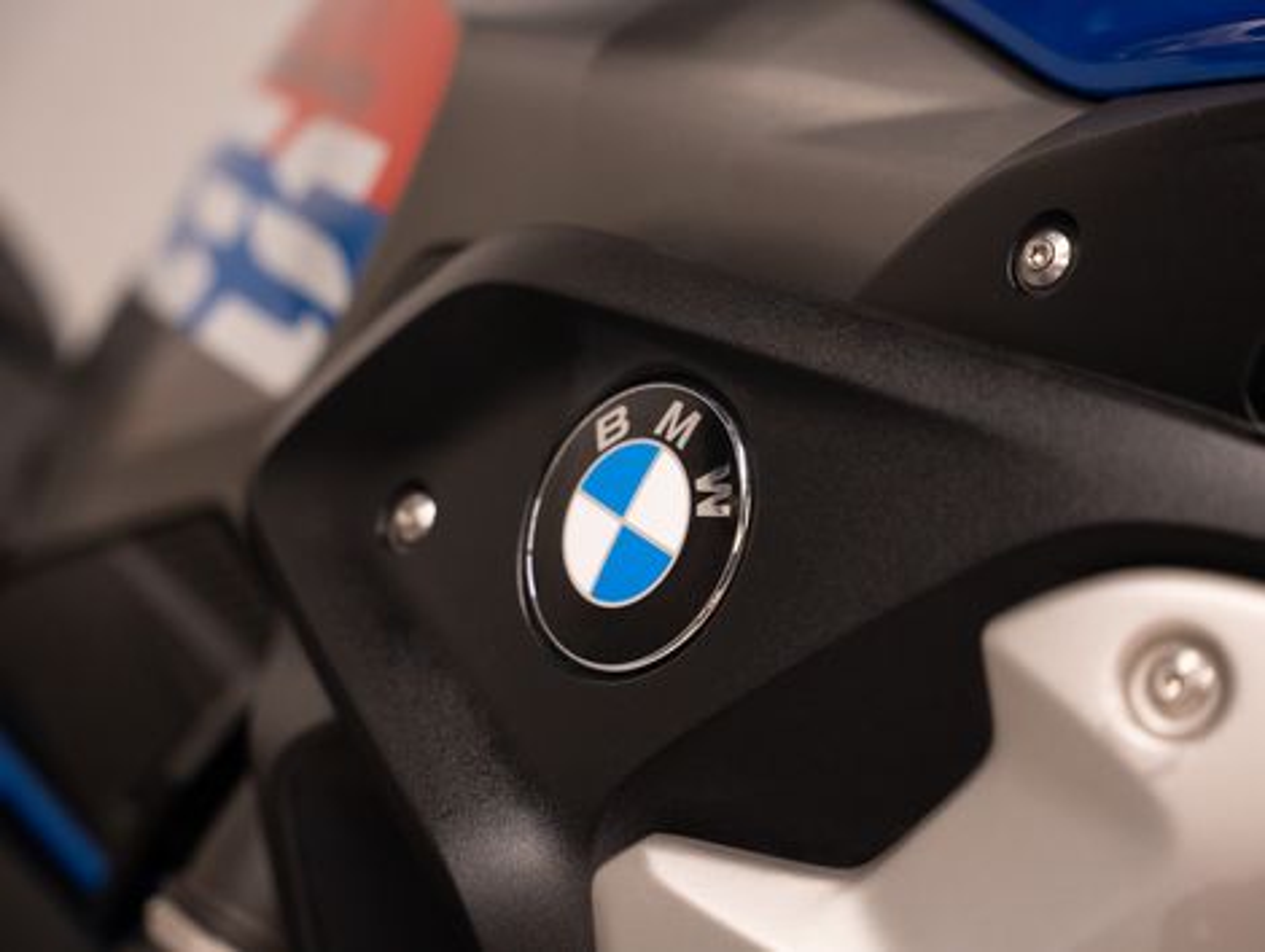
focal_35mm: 64
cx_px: 632
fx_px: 2329
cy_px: 476
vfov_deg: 23.1
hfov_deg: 30.4
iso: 2000
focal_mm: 58.8
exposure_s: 1/100
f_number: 2.8
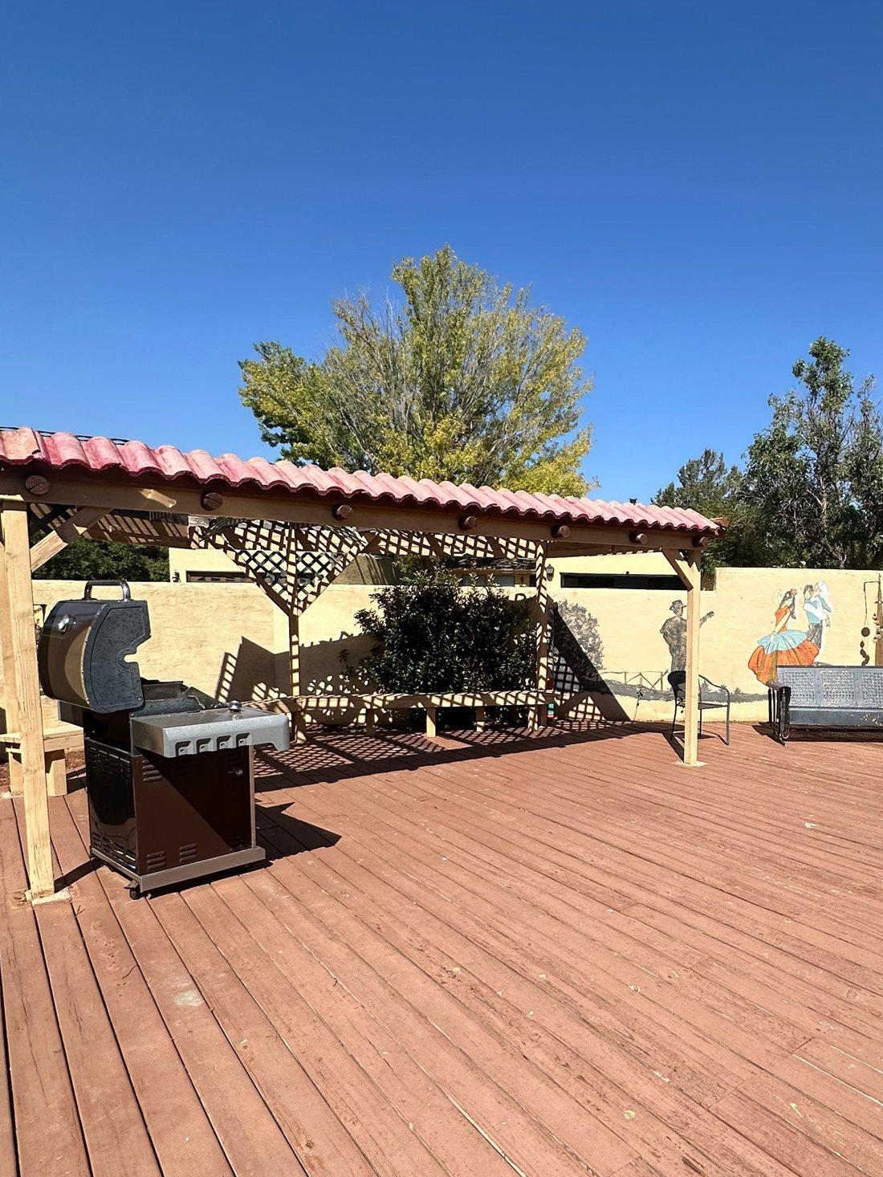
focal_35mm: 22
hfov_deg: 58.8
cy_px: 674
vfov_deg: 75.9
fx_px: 748
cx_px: 629
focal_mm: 2.22
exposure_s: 1/2817
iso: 50
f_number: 2.2
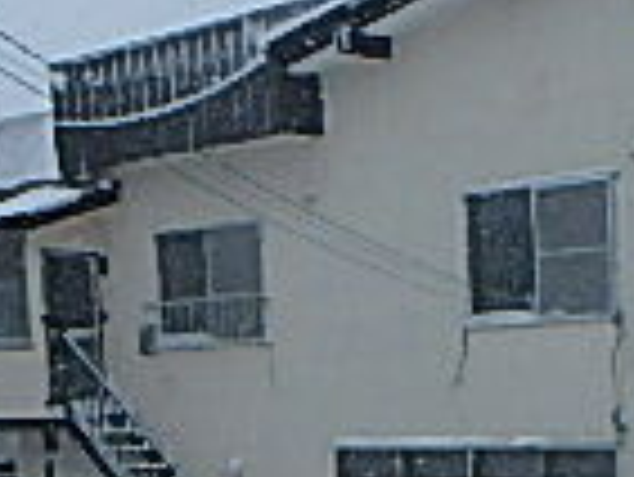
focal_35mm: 95
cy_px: 639
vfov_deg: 14.8
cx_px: 544
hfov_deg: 20.3
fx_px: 1741
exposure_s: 1/320
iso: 125
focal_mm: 3.7
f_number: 6
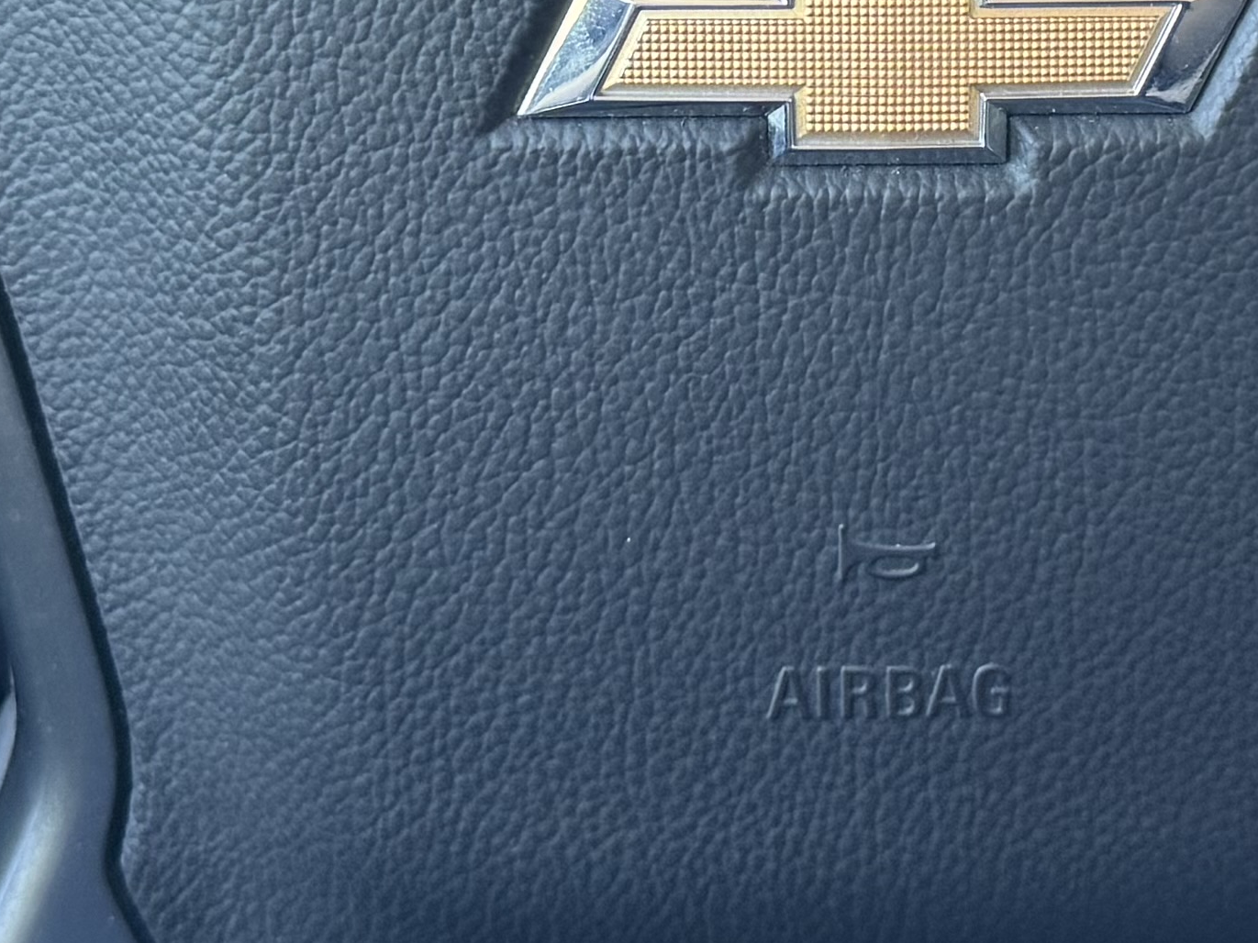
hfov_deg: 19.5
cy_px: -316
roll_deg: +1.1
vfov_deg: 14.1
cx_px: 957
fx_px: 3634
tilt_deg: -23.3
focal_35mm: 100
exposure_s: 1/60
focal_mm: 6.76
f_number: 1.78
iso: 200
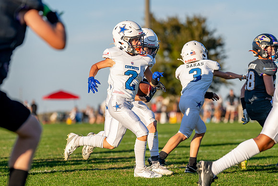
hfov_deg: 11.1
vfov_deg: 7.4
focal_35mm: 185
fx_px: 1429
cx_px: 133
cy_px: 102
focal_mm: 127
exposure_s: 1/2500
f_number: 2.8
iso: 200
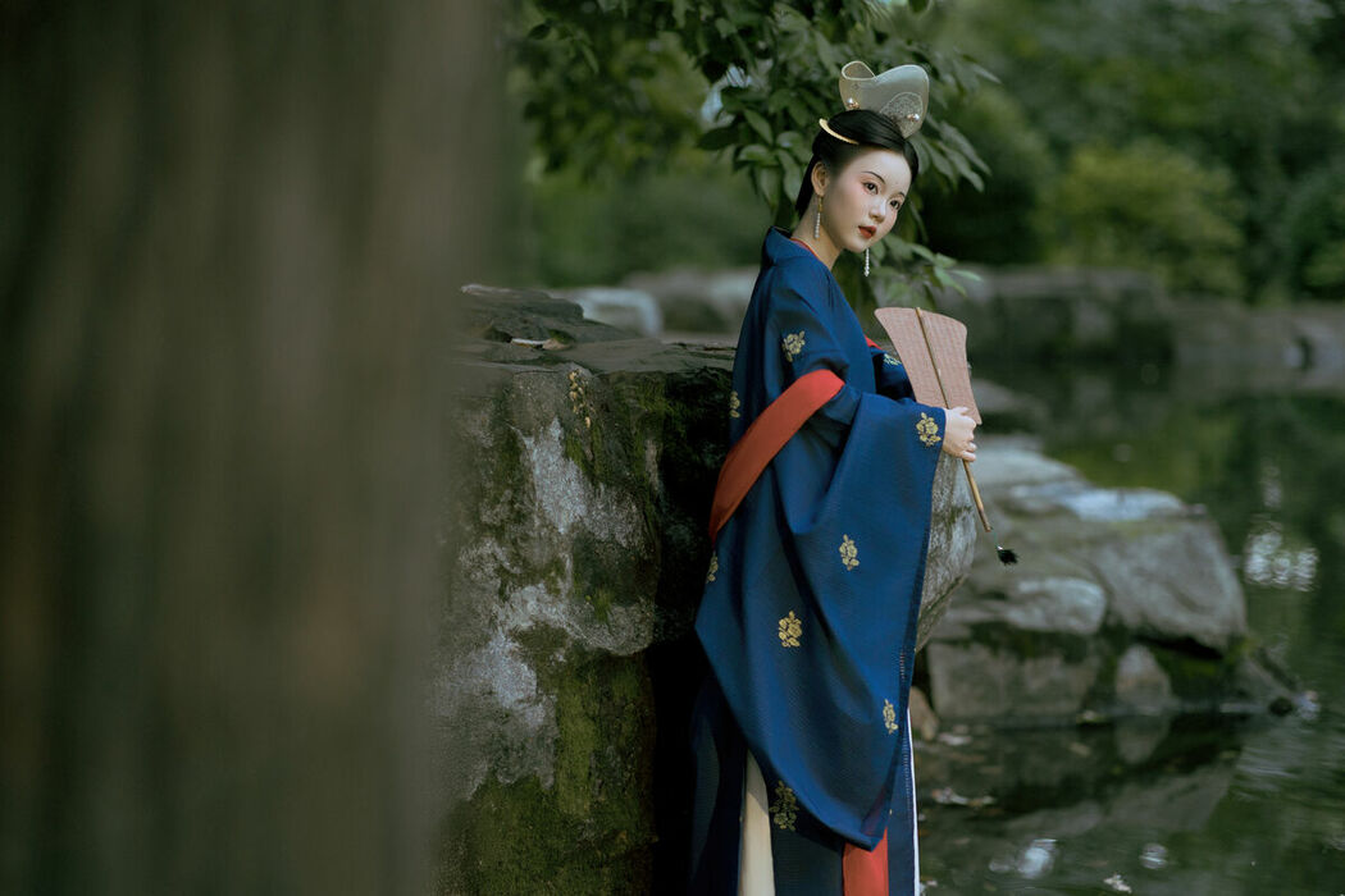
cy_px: 448
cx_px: 672
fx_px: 3175
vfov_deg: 16.1
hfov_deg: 23.9
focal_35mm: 85
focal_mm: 85
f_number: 1.8
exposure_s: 1/200
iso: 1000
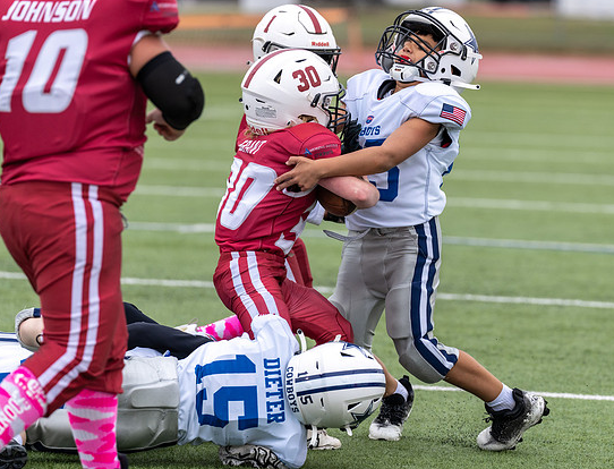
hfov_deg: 7.3
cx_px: 392
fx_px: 4839
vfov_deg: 5.5
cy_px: 199
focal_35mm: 271
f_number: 3.5
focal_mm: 200
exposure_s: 1/1250
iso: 250
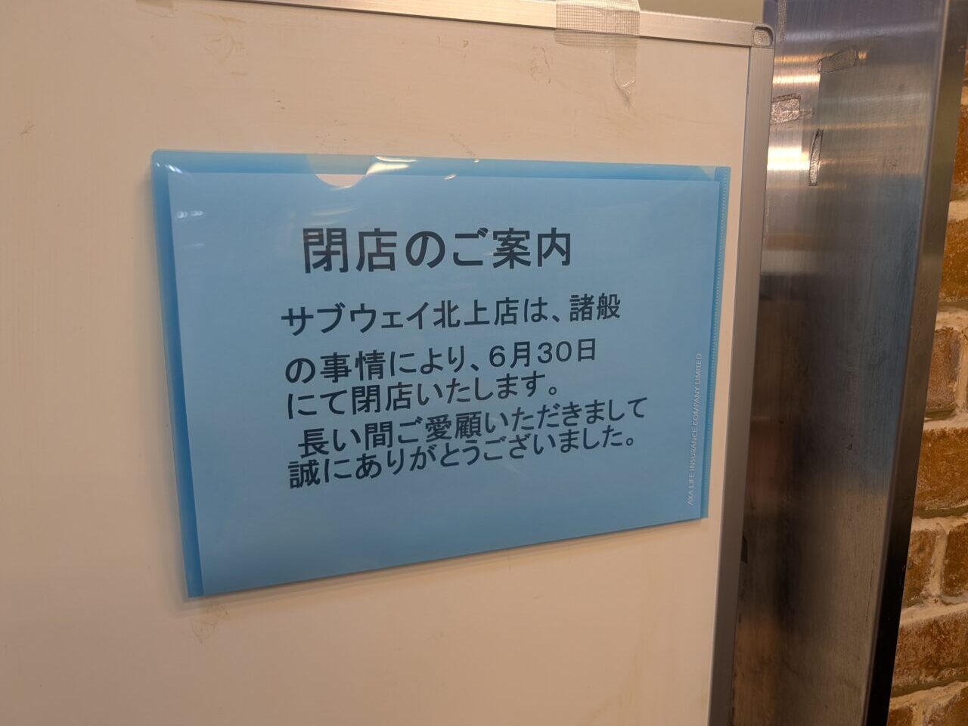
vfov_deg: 56.8
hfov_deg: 71.6
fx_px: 671
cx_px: 484
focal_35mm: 24
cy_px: 363
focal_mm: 6.9
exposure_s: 1/100
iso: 101
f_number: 1.68
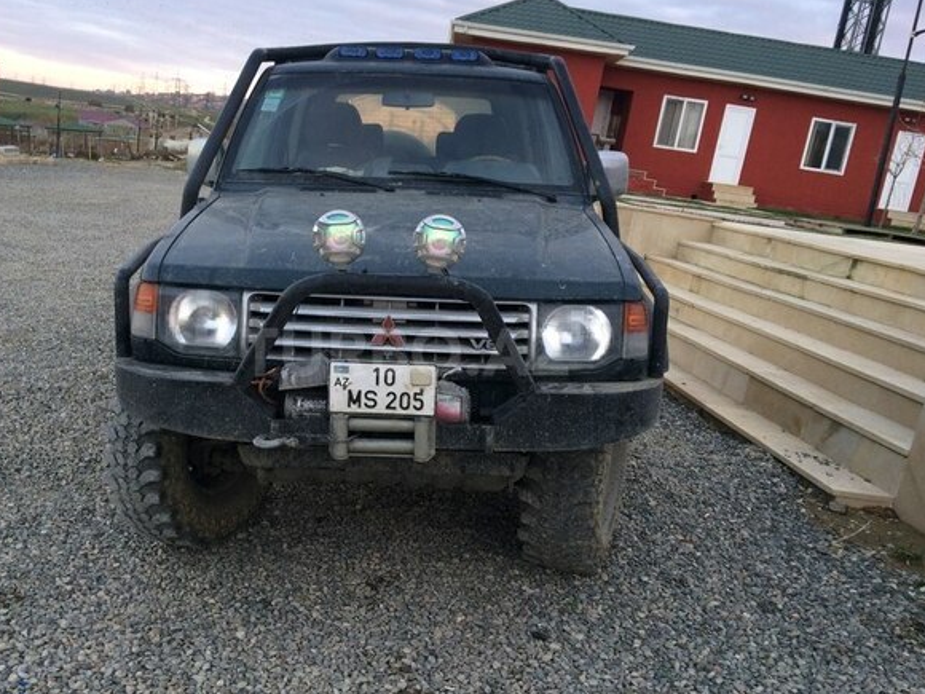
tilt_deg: -12.4
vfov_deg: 42.9
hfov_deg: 55.2
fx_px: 882
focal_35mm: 33
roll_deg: -8.3
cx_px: 405
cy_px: 352
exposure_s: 1/50
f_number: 2.2
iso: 50
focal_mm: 4.15
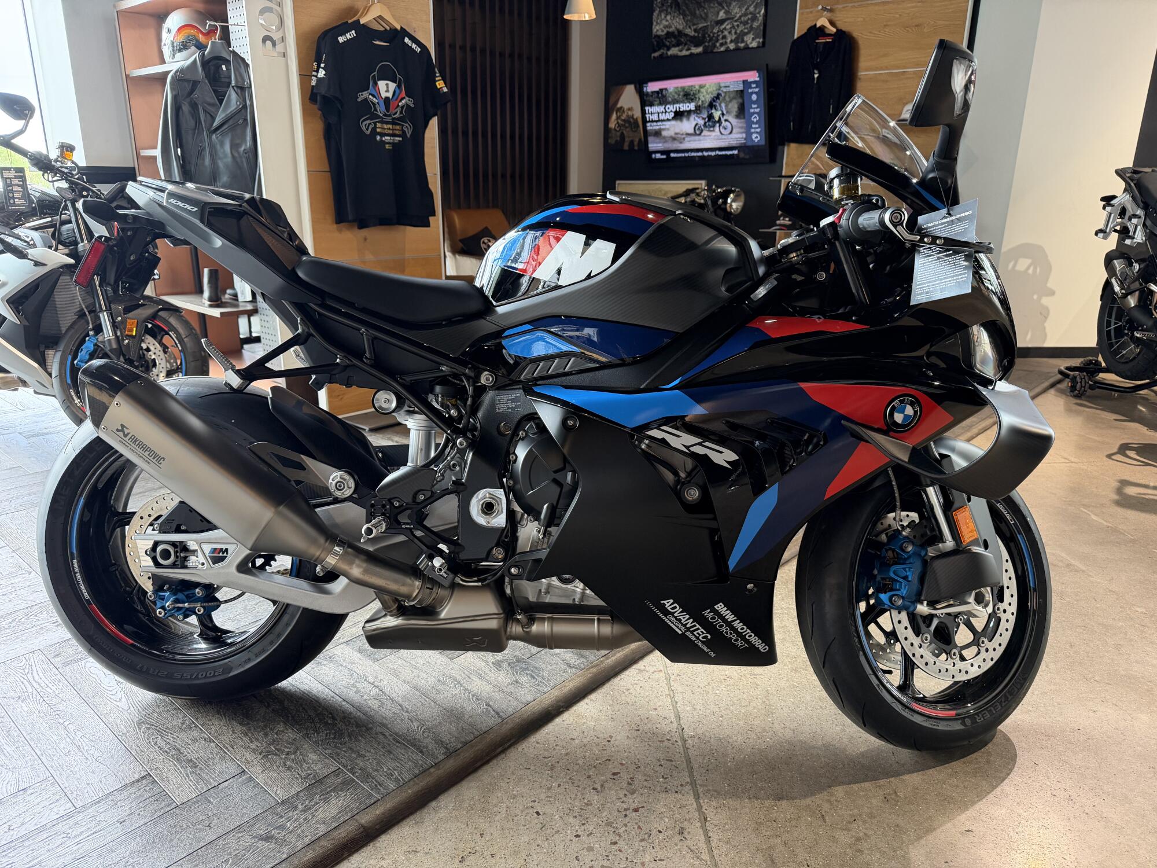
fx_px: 802
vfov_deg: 56.8
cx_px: 578
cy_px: 434
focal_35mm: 24
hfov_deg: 71.6
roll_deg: -0.9
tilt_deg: -17.4
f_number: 1.78
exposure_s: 1/60
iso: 320
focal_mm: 6.76
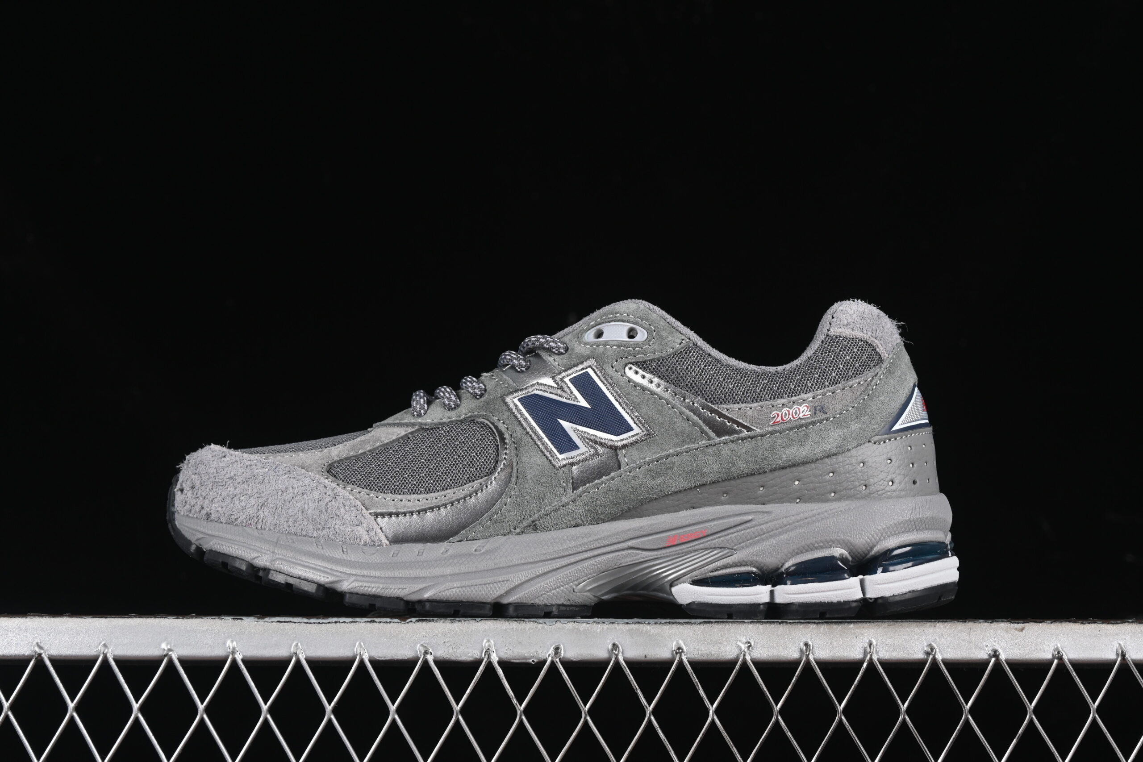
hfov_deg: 27.0
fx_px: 2381
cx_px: 572
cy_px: 381
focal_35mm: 75
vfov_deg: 18.2
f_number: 7.1
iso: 160
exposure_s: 1/80
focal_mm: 50
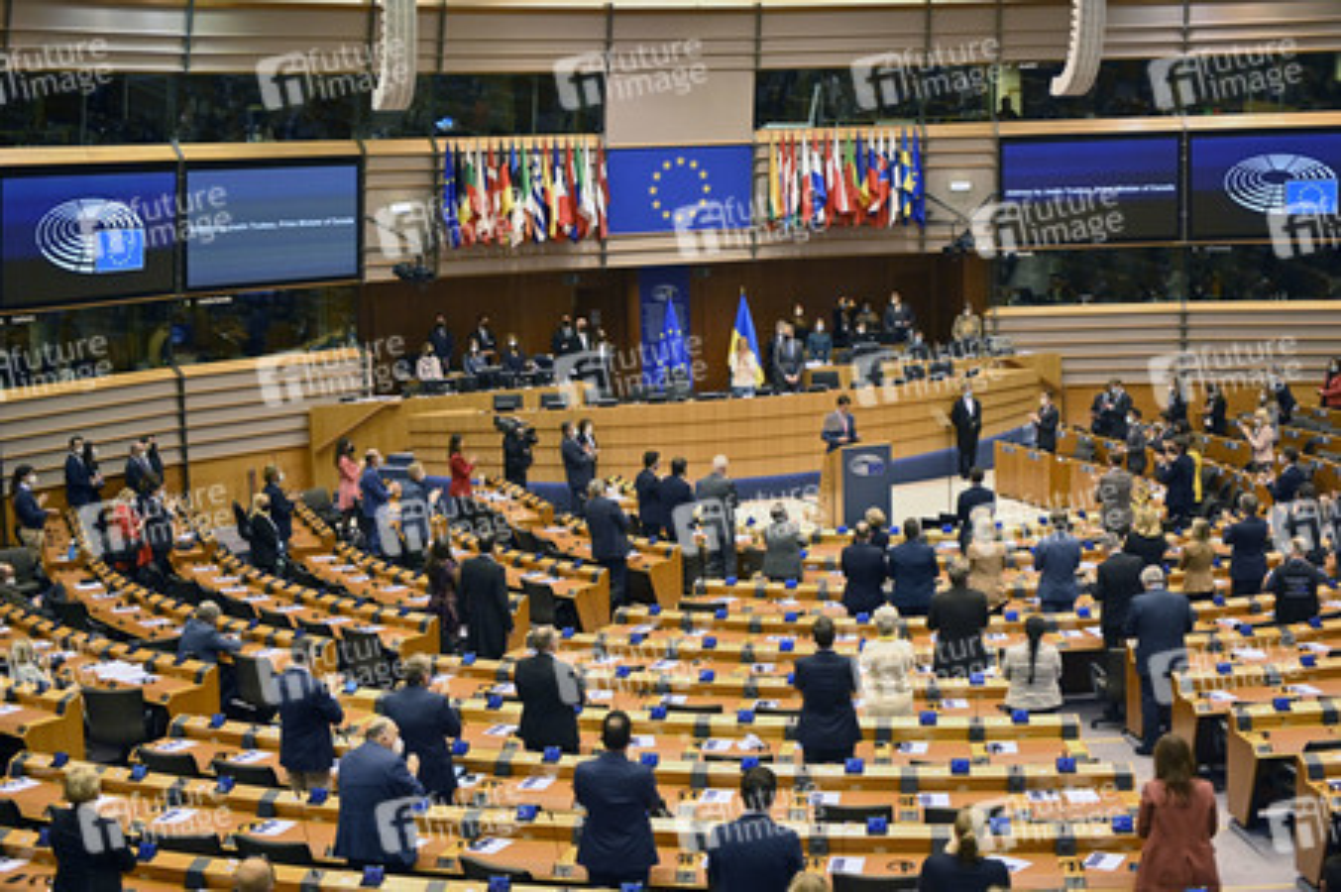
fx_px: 1861
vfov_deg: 27.0
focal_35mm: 50
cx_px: 670
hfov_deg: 39.6
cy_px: 446
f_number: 4
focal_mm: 50
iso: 3200
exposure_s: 1/500
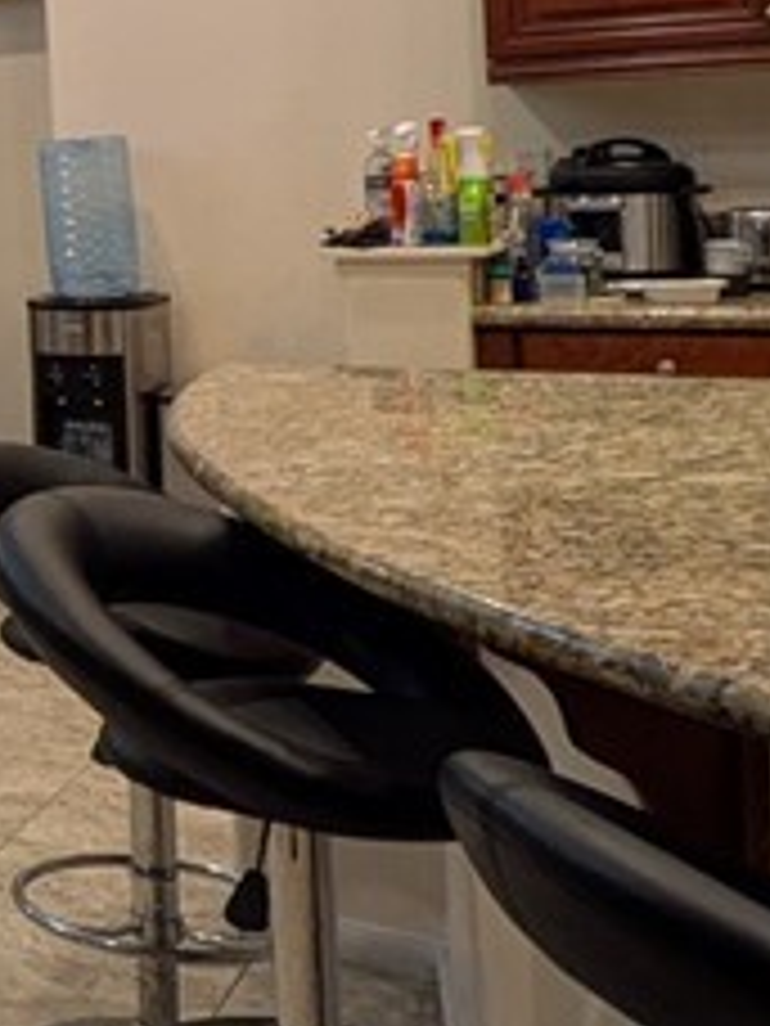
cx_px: -775
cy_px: 194
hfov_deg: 17.1
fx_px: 1869
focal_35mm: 63
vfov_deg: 29.9
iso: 60
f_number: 2.2
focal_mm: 1.83
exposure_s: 1/40
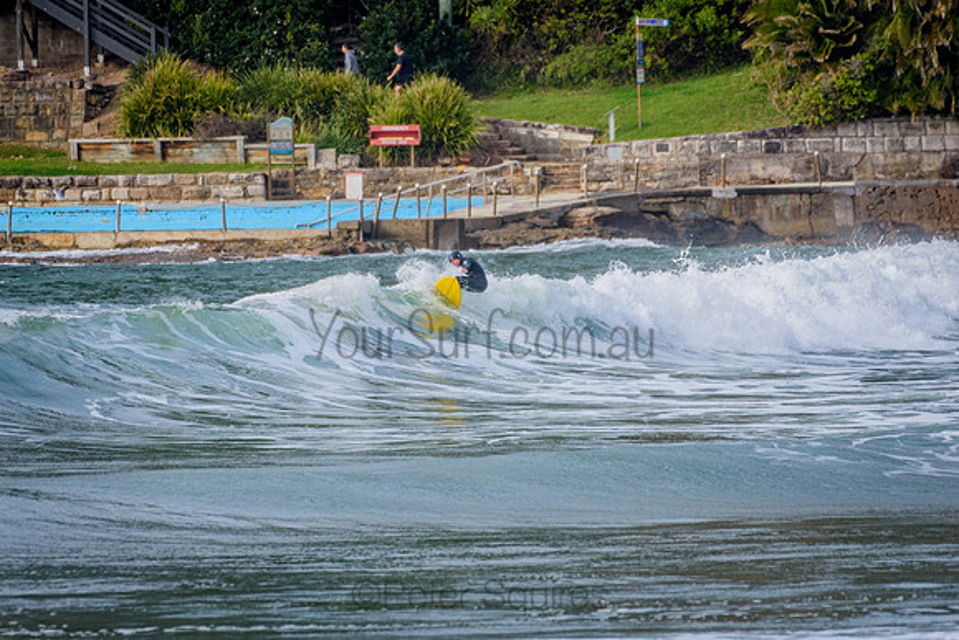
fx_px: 19983
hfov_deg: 2.7
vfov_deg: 1.8
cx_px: 480
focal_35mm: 750
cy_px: 320
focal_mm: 500
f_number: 5.6
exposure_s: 1/2000
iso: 450
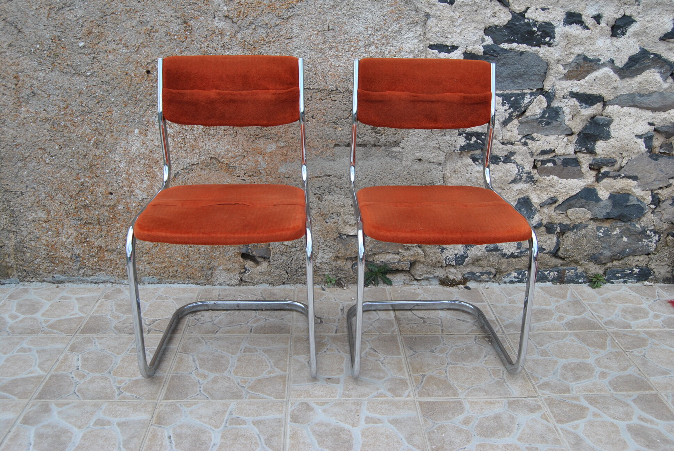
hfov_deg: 57.2
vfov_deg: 40.1
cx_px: 337
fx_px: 619
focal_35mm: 33
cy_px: 226
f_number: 6.3
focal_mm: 22
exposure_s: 1/160
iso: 100
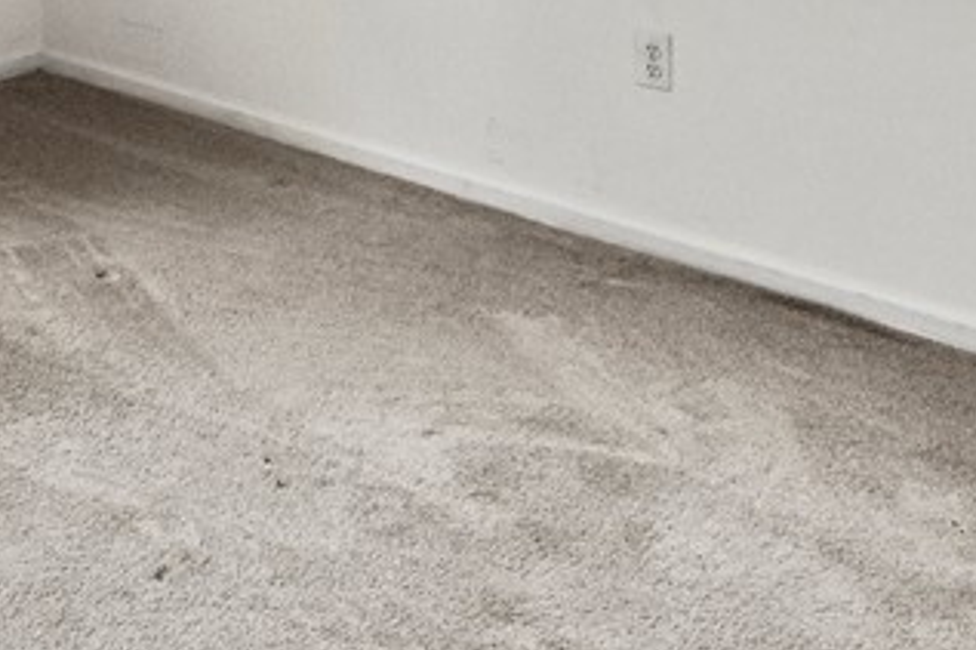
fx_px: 1356
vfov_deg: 22.3
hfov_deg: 36.6
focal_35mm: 50
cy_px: -322
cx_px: 62
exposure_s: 1/60
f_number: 7.1
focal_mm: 14.6
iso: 1250
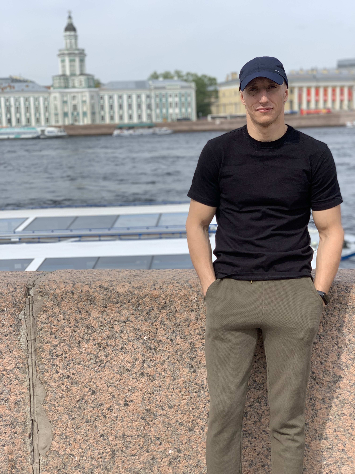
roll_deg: +1.7
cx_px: 178
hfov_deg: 28.0
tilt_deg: -7.6
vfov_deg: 36.8
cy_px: 237
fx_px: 711
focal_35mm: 52
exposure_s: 1/905
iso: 16
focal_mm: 6
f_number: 2.4
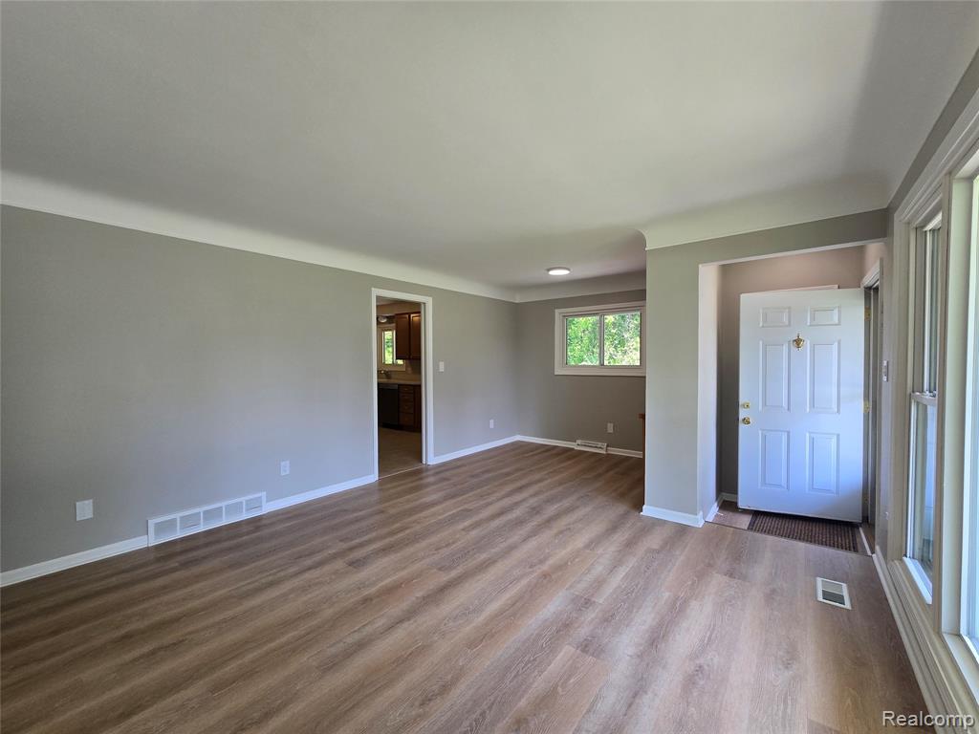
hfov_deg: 106.2
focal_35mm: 13
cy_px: 367
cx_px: 490
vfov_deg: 89.9
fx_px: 368
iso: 80
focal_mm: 2.2
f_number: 2.2
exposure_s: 1/120
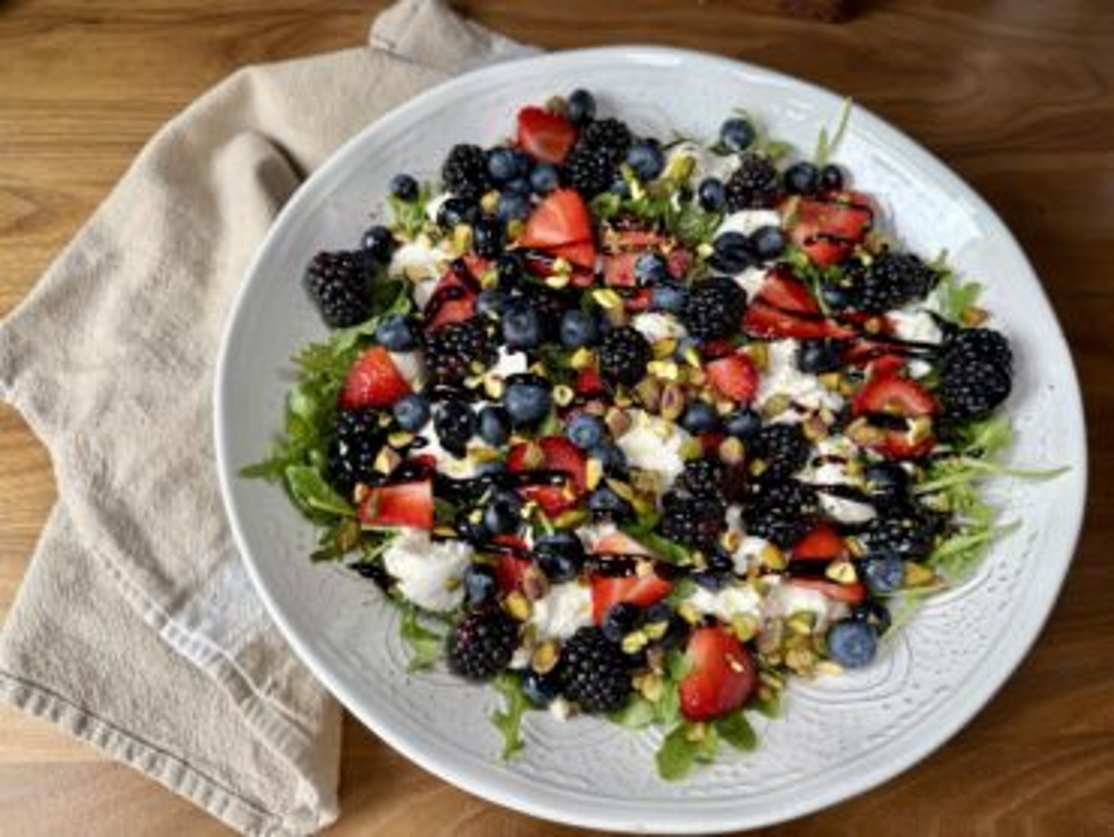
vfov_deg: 56.9
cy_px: 418
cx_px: 557
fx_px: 773
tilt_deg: -67.9
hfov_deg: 71.6
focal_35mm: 24
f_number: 1.78
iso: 80
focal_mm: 6.76
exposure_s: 1/309
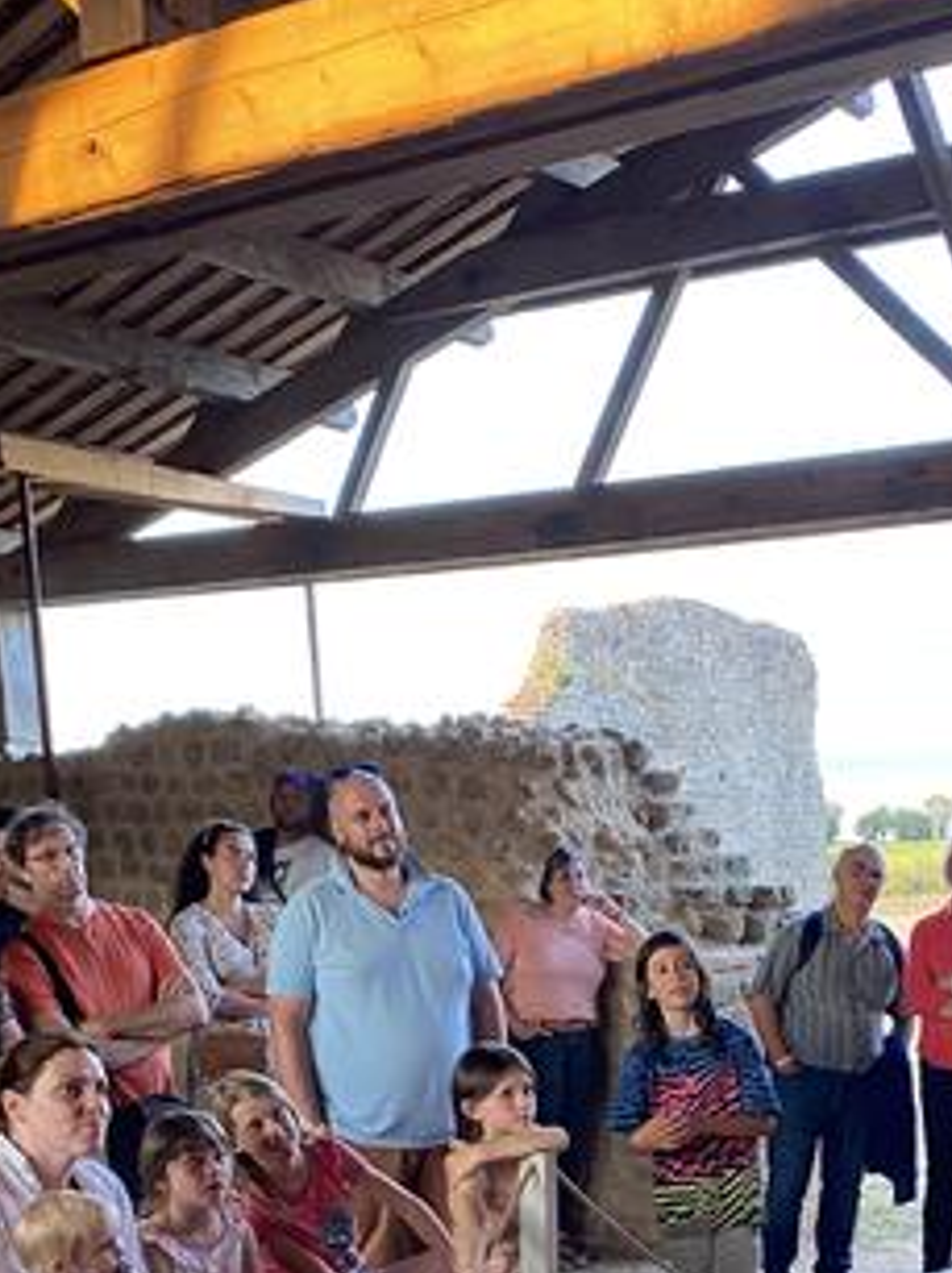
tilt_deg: -10.3
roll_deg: +0.7
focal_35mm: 51
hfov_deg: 27.7
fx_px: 1873
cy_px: 1211
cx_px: 823
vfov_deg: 34.8
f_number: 1.8
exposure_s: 1/80
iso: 125
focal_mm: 4.25
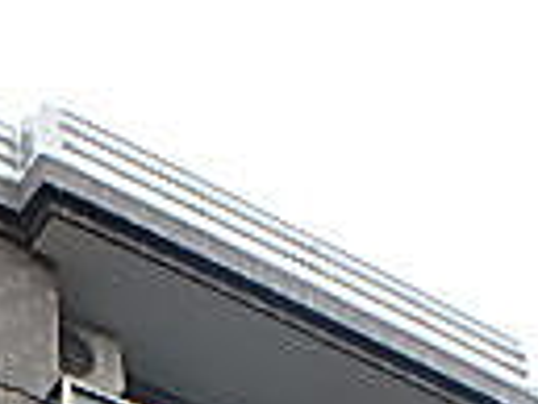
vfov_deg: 11.6
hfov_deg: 18.8
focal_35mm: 104
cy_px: 987
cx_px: 179
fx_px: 1618
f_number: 3.5
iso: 125
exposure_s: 1/160
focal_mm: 3.7
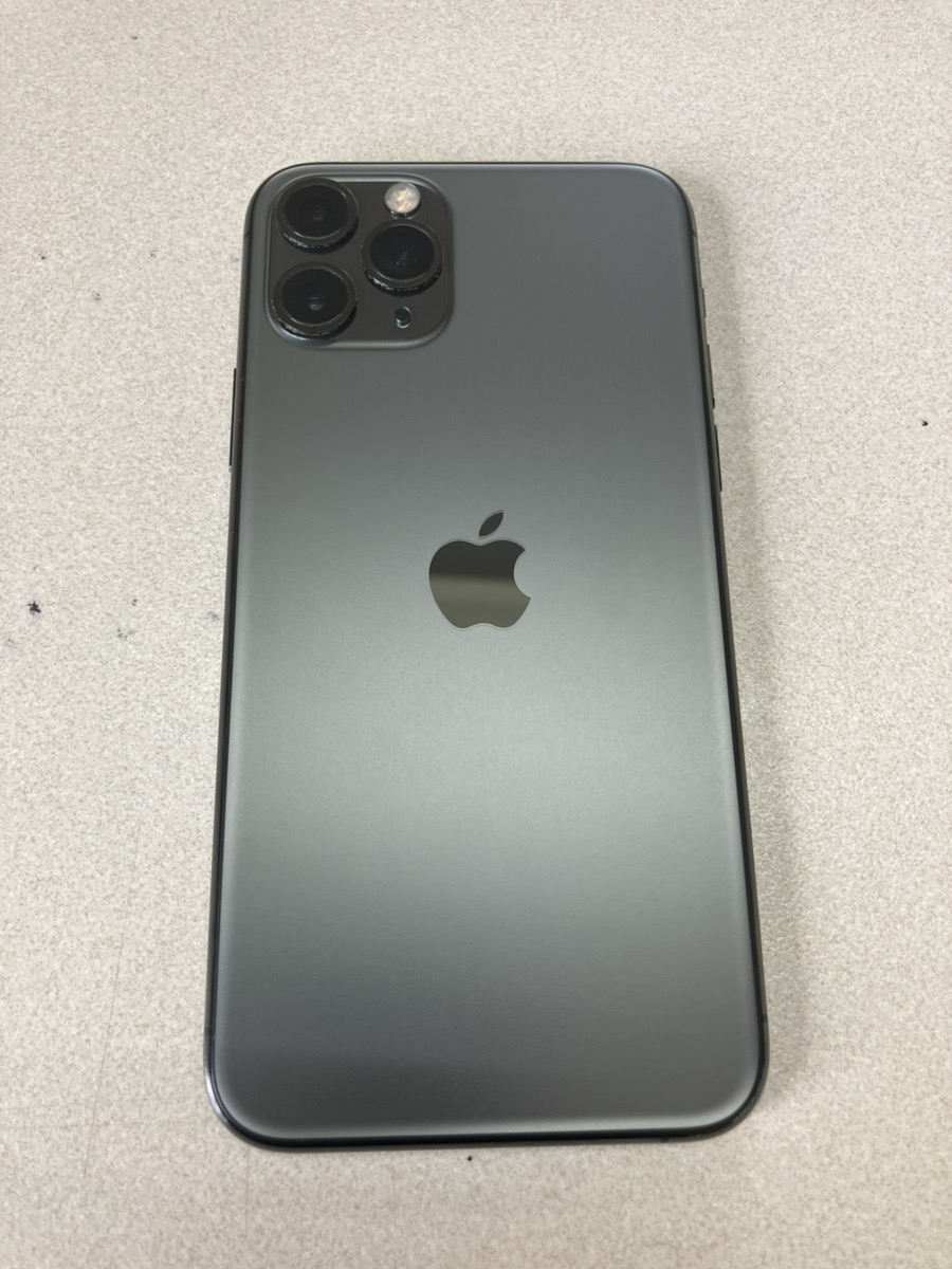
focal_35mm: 28
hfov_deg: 49.7
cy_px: 634
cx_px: 476
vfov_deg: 63.4
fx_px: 1027
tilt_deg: -73.3
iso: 40
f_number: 1.8
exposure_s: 1/121
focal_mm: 3.99
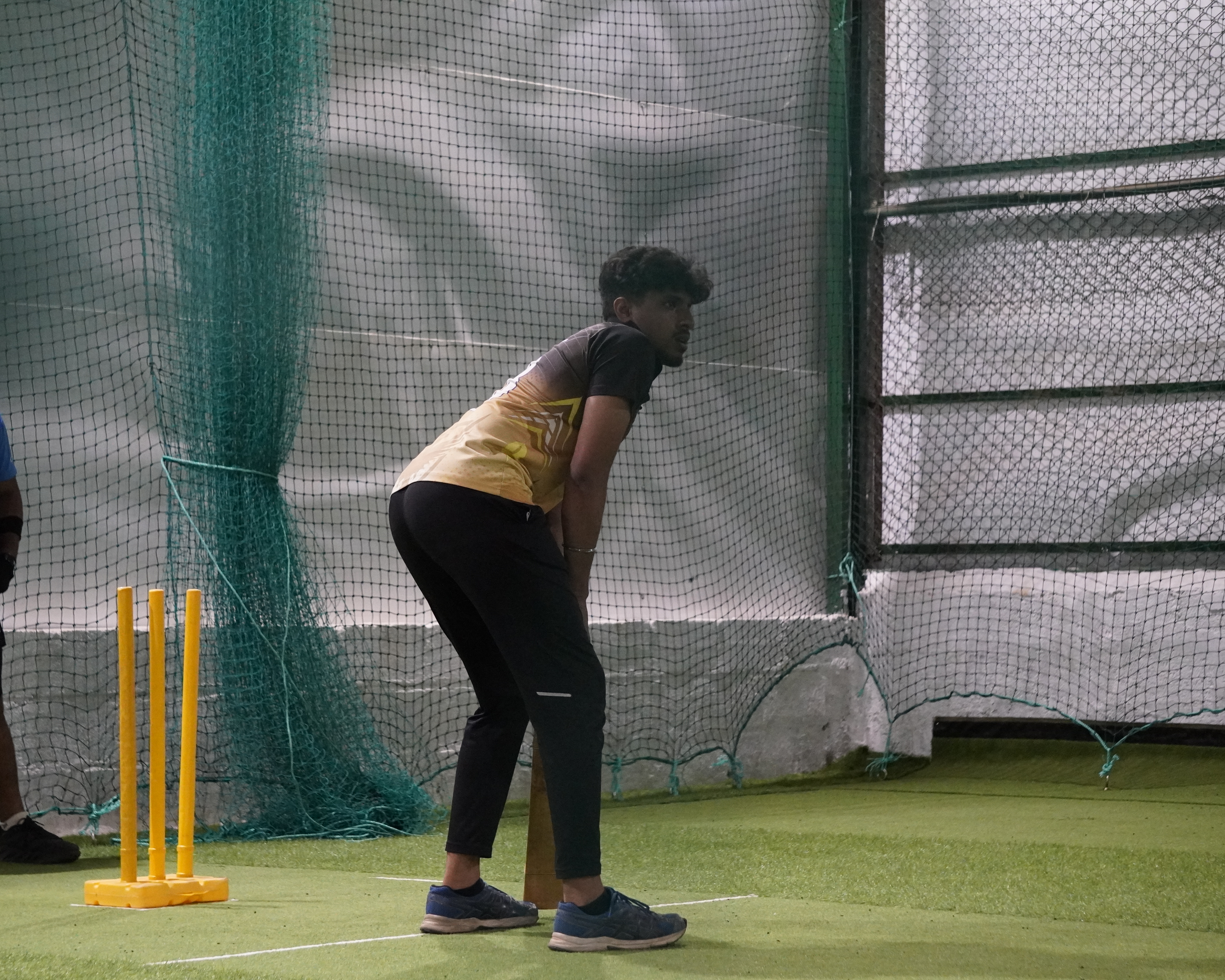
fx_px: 3392
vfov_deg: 16.4
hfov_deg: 20.5
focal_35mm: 94
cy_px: 490
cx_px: 502
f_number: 4.5
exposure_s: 1/200
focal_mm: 55
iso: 4000
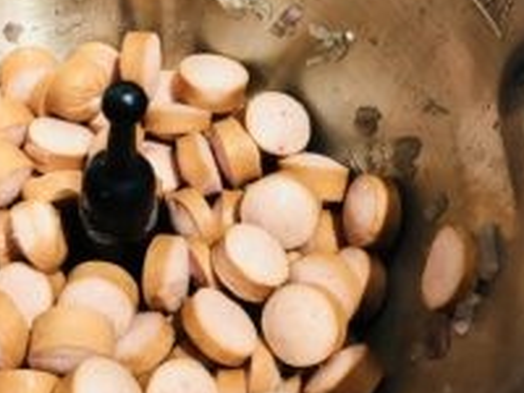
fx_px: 742
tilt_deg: -57.4
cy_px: 177
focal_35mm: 49
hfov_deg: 37.7
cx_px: 115
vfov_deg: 29.7
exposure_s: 1/17
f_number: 1.8
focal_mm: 4
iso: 100
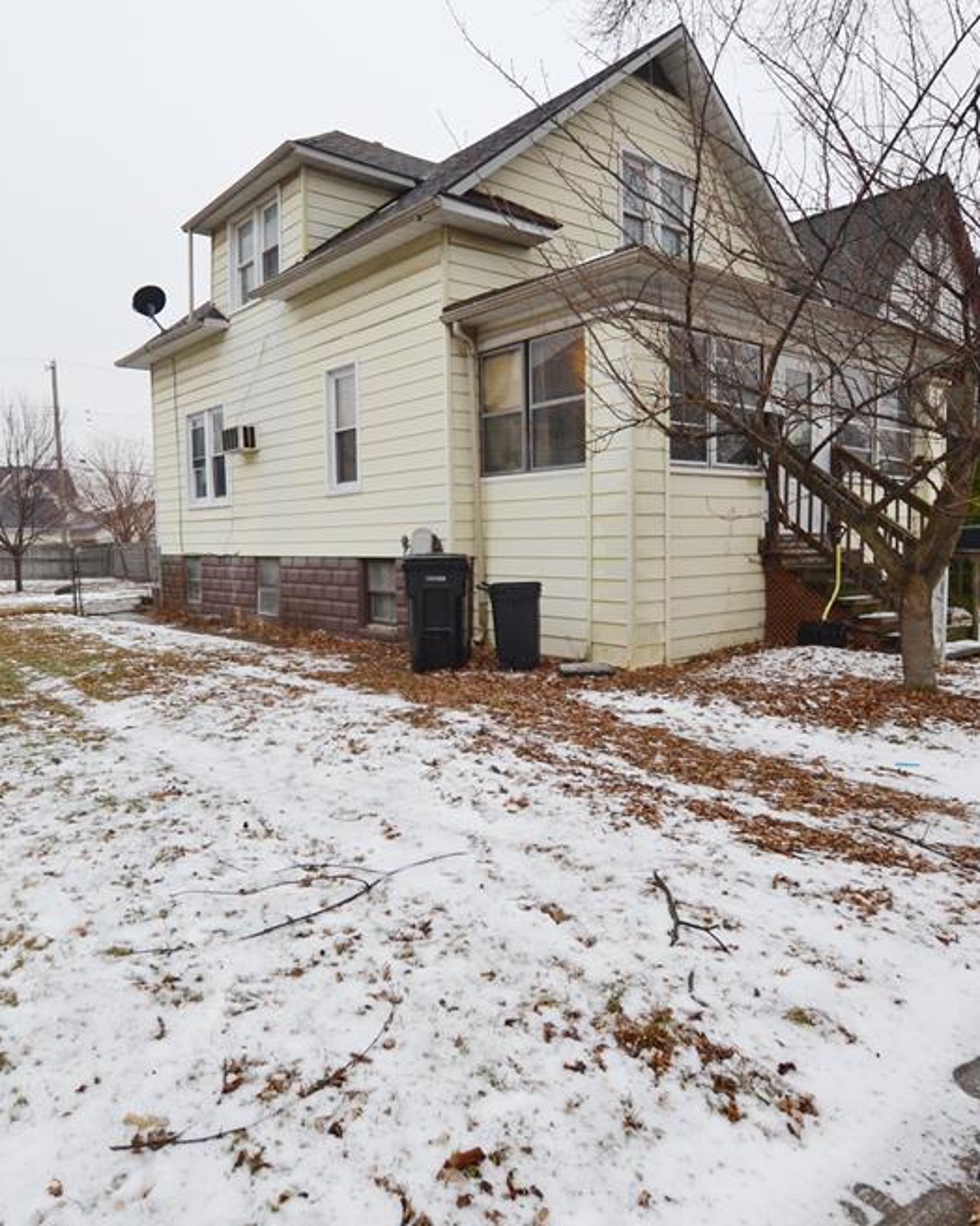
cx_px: 413
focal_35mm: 22
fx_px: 798
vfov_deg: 75.0
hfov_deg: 62.8
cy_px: 591
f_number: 5
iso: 400
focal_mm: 10
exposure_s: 1/100
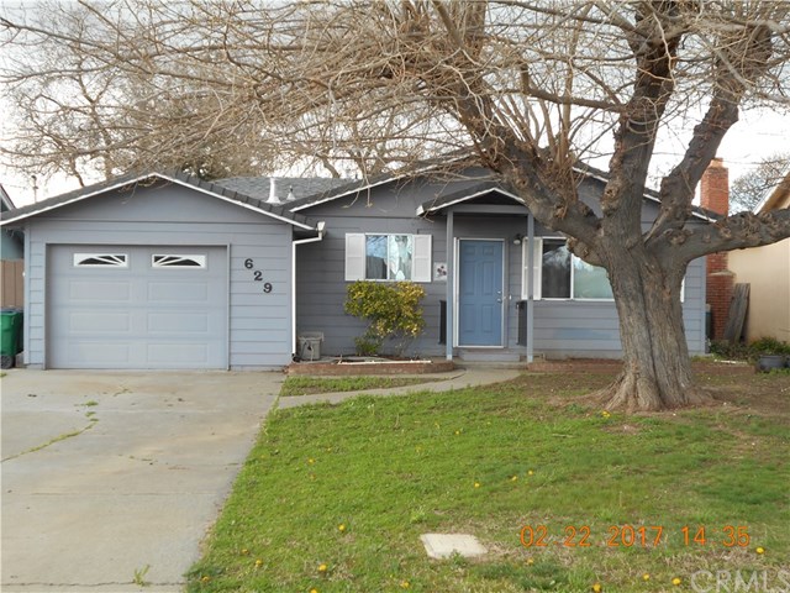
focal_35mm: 43
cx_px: 395
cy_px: 296
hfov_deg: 43.9
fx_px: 981
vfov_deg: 33.6
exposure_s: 1/50
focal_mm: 7.7
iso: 80
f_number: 4.2
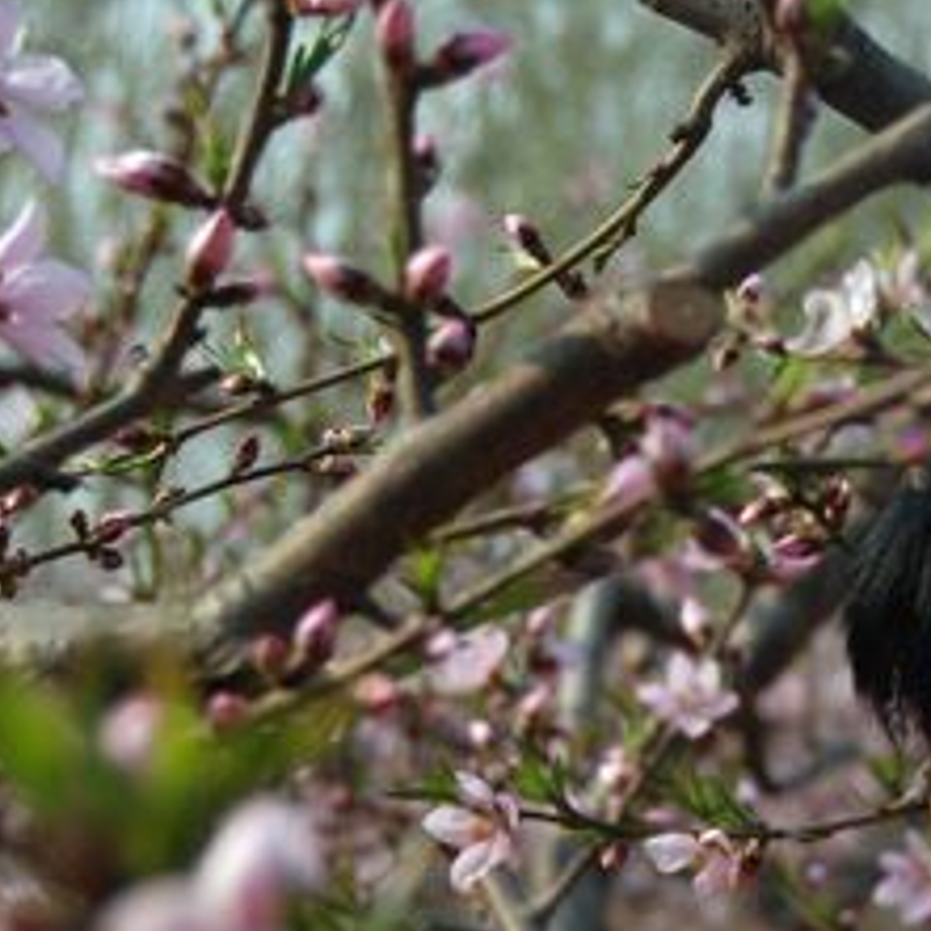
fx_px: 4915
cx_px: 960
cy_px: 859
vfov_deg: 10.8
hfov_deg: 10.7
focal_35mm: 162
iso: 100
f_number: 5
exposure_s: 1/640
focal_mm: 35
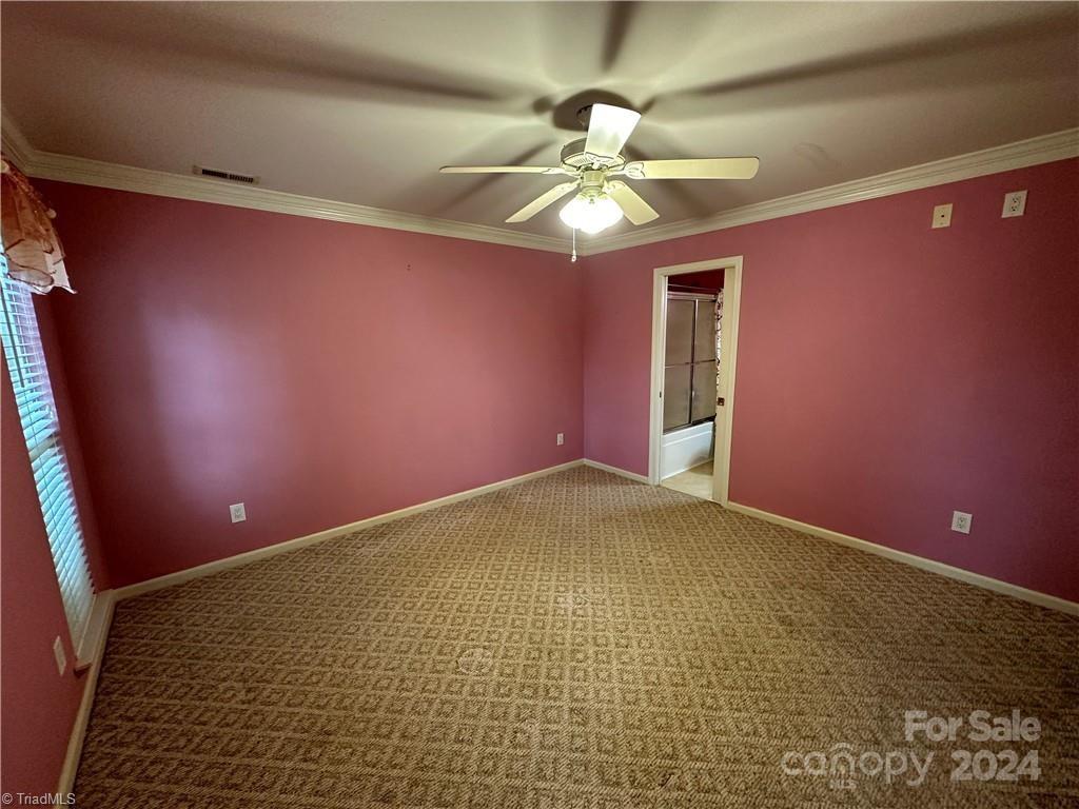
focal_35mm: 14
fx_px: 436
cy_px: 404
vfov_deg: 85.7
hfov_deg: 102.1
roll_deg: +1.1
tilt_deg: -9.7
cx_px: 540
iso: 250
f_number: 2.2
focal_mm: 2.22
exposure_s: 1/120
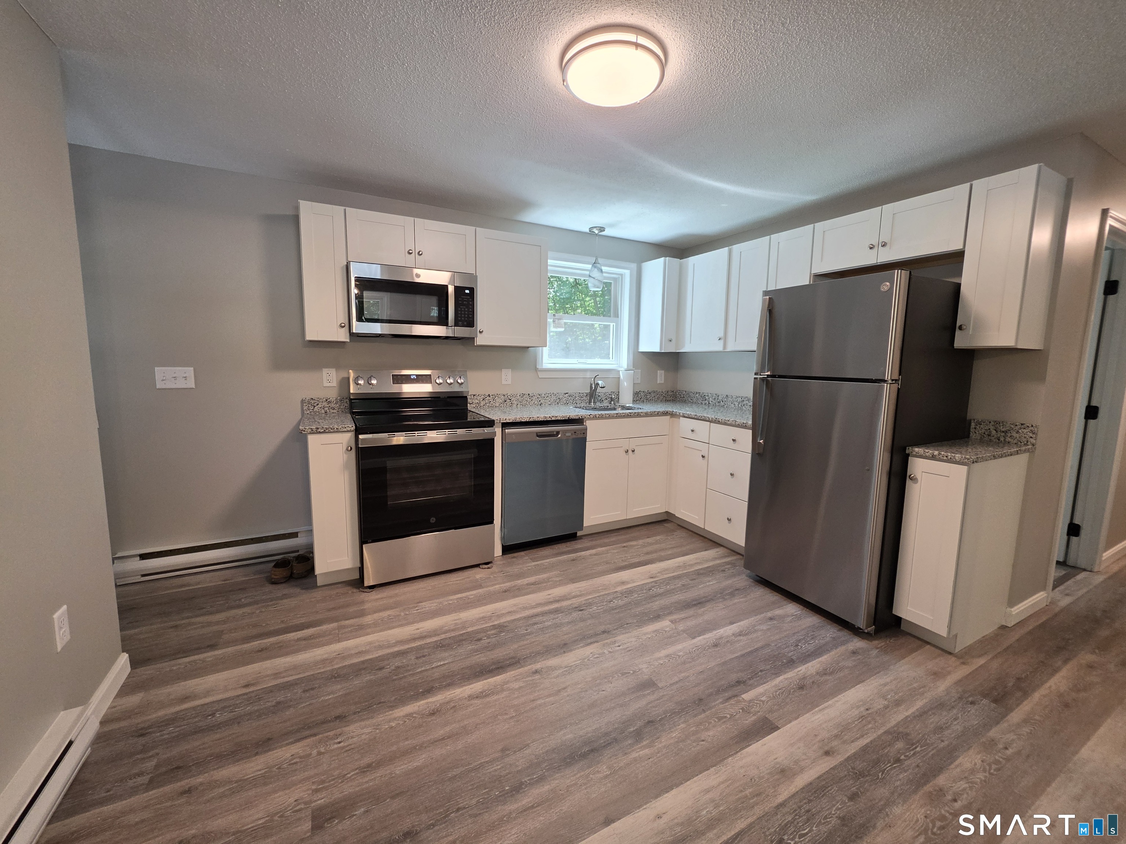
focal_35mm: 13
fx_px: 423
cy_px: 422
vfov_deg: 89.9
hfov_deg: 106.2
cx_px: 563
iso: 200
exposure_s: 1/120
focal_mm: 2.2
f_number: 1.9
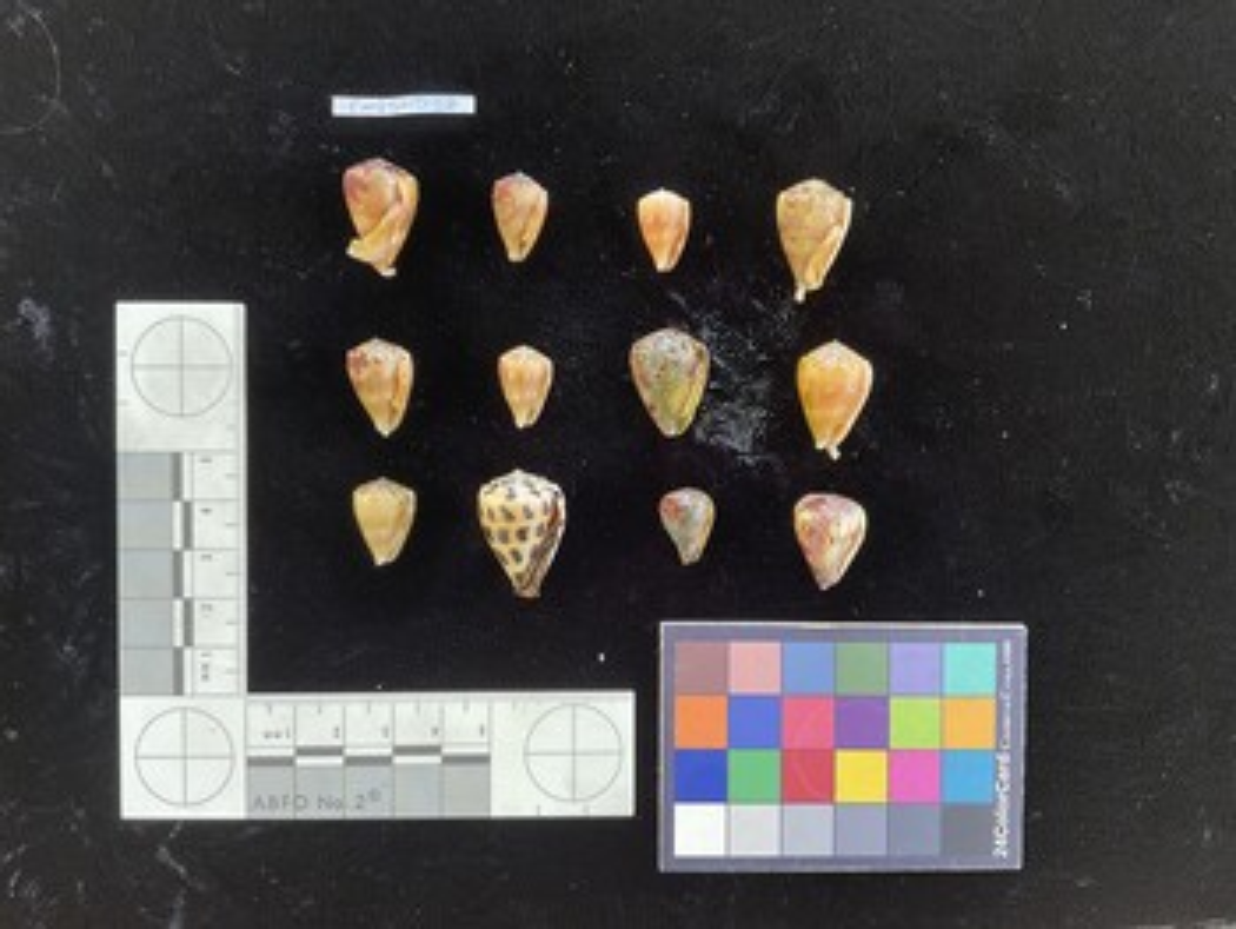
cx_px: 618
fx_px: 1036
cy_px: 464
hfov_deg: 61.6
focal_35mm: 29
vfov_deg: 48.3
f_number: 1.8
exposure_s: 1/50
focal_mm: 3
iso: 100
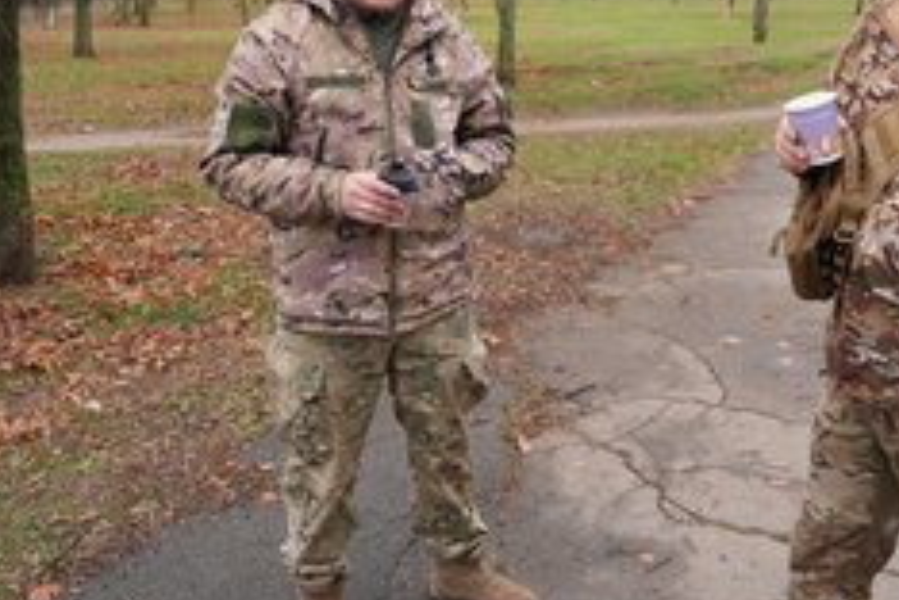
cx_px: 561
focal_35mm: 41
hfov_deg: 47.0
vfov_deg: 32.5
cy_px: 237
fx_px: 1024
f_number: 4
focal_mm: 24
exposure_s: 1/160
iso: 200
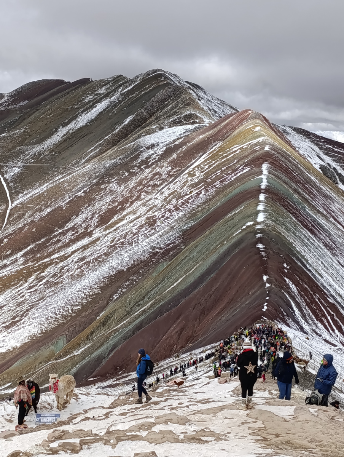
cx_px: 172
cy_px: 228
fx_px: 304
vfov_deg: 73.8
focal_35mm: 23
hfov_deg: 59.0
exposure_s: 1/729
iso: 50
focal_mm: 6.14
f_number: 1.6
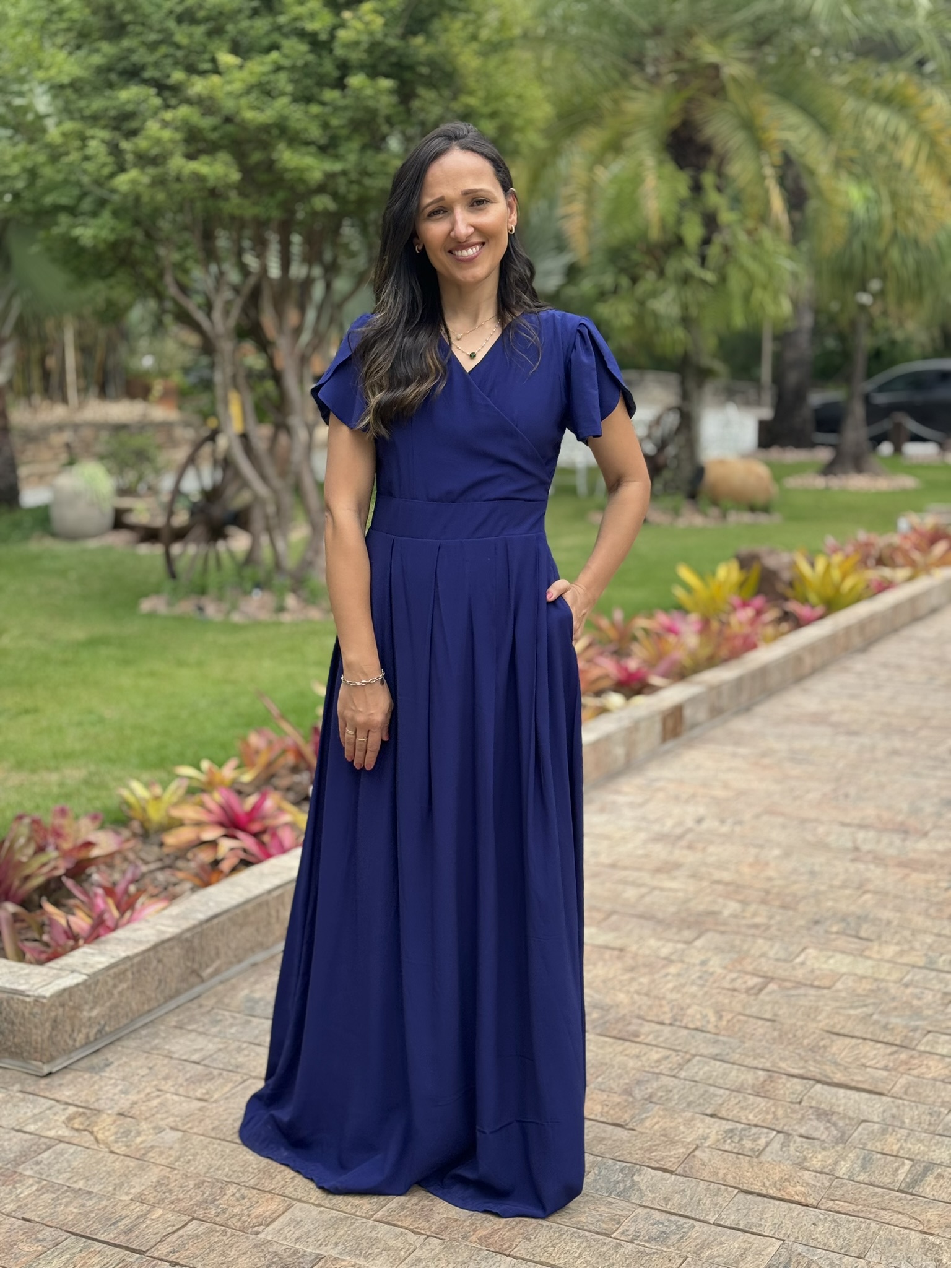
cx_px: 476
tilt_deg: -7.6
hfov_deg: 30.3
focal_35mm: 48
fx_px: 1758
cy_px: 634
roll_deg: +0.0
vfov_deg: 39.7
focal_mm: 6.76
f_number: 1.78
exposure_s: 1/1076
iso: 64
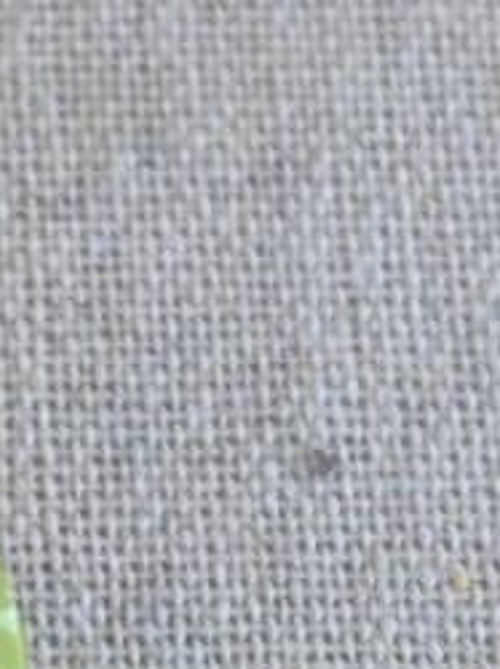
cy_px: 921
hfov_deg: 6.8
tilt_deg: -64.3
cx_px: -476
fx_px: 4109
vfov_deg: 9.1
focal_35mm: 213
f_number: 1.6
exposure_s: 1/107
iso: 25
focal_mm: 5.96
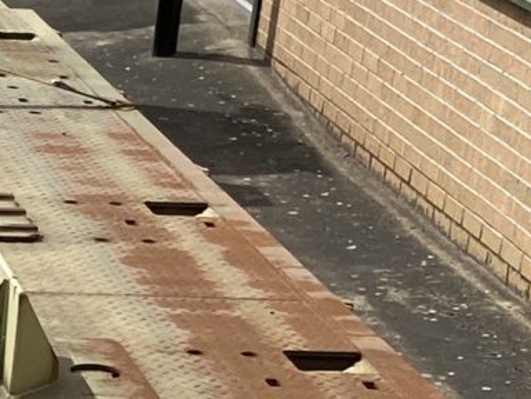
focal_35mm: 173
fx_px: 2655
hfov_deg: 10.9
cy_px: 710
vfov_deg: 8.3
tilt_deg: -22.1
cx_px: -346
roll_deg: -4.5
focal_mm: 4.25
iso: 32
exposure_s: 1/3040
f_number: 1.8
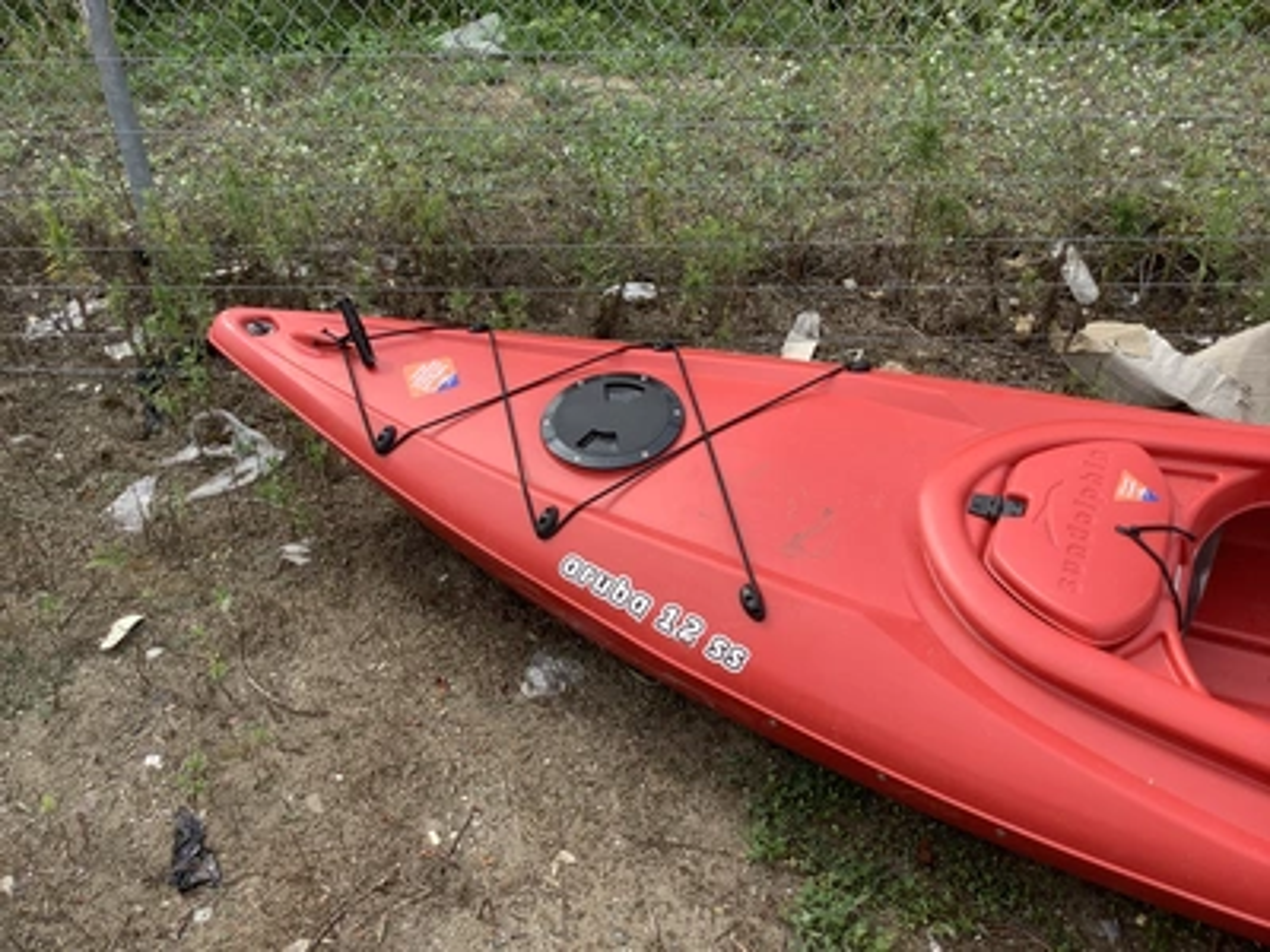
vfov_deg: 45.4
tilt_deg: -40.4
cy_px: 476
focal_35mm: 31
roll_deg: +2.8
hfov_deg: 58.4
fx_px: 1137
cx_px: 635
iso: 25
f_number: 2.4
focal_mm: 3.3
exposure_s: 1/641
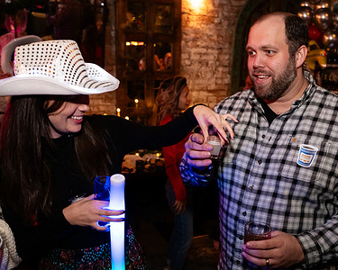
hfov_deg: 50.2
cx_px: 180
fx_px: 360
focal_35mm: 36
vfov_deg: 41.2
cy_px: 133
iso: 3200
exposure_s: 1/100
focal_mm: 24
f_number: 2.8
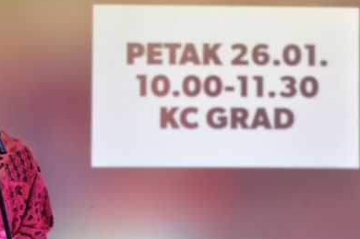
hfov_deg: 16.6
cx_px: 129
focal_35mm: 123
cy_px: 145
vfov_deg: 11.1
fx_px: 1228
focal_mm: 50
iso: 500
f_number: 2.2
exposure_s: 1/80
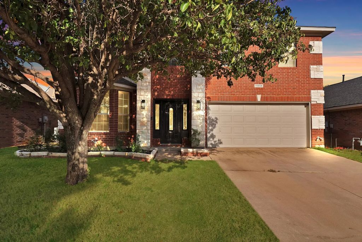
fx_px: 191
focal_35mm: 19
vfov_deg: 64.6
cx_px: 181
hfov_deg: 86.9
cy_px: 121
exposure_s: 1/500
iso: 640
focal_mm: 19
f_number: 9
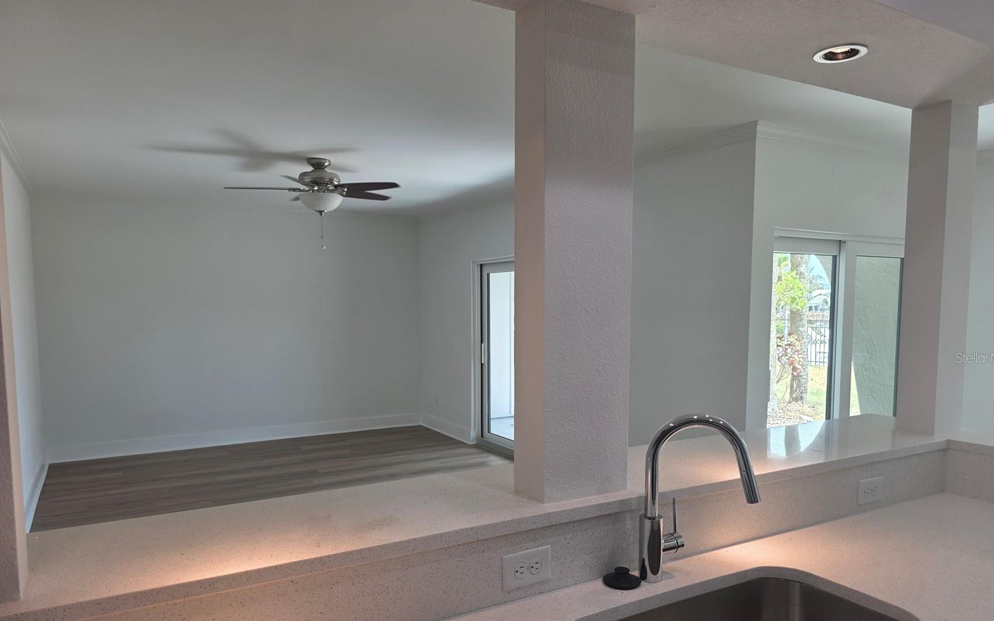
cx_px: 506
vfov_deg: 49.1
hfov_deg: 72.5
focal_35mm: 25
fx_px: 677
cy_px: 357
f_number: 1.7
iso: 32
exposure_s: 1/120
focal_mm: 6.3
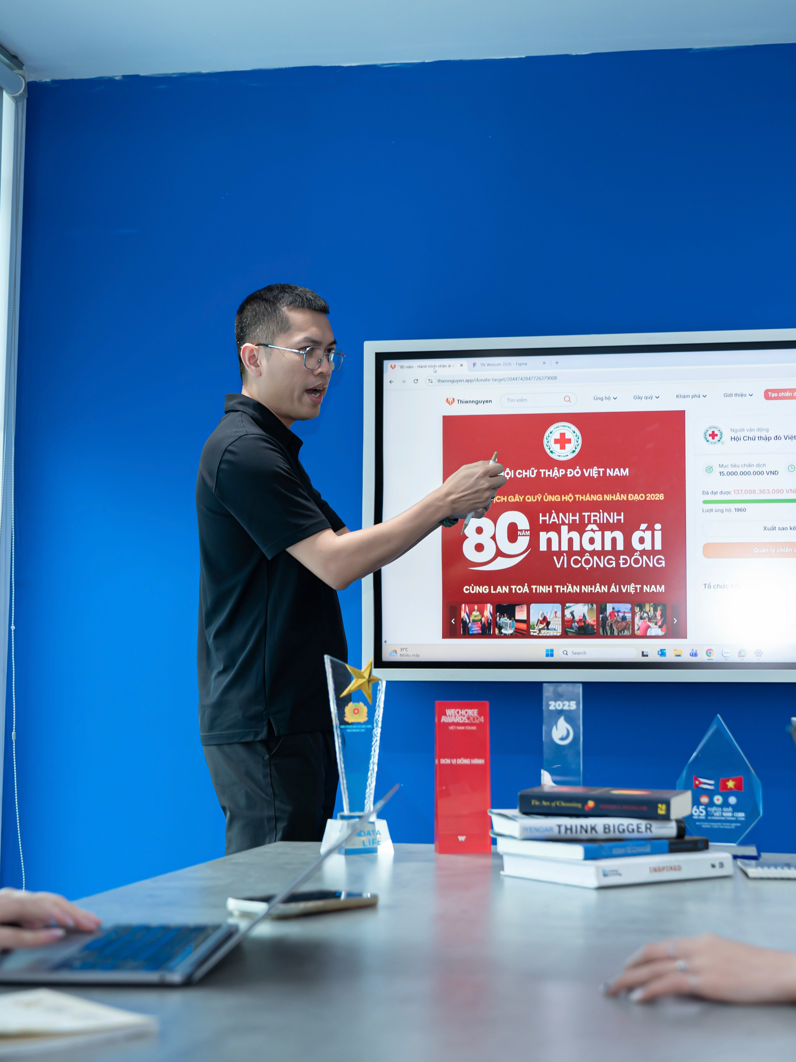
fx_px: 1656
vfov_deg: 35.5
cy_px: 525
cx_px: 481
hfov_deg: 27.0
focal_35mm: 54
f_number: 3.2
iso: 640
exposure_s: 1/160
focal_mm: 36
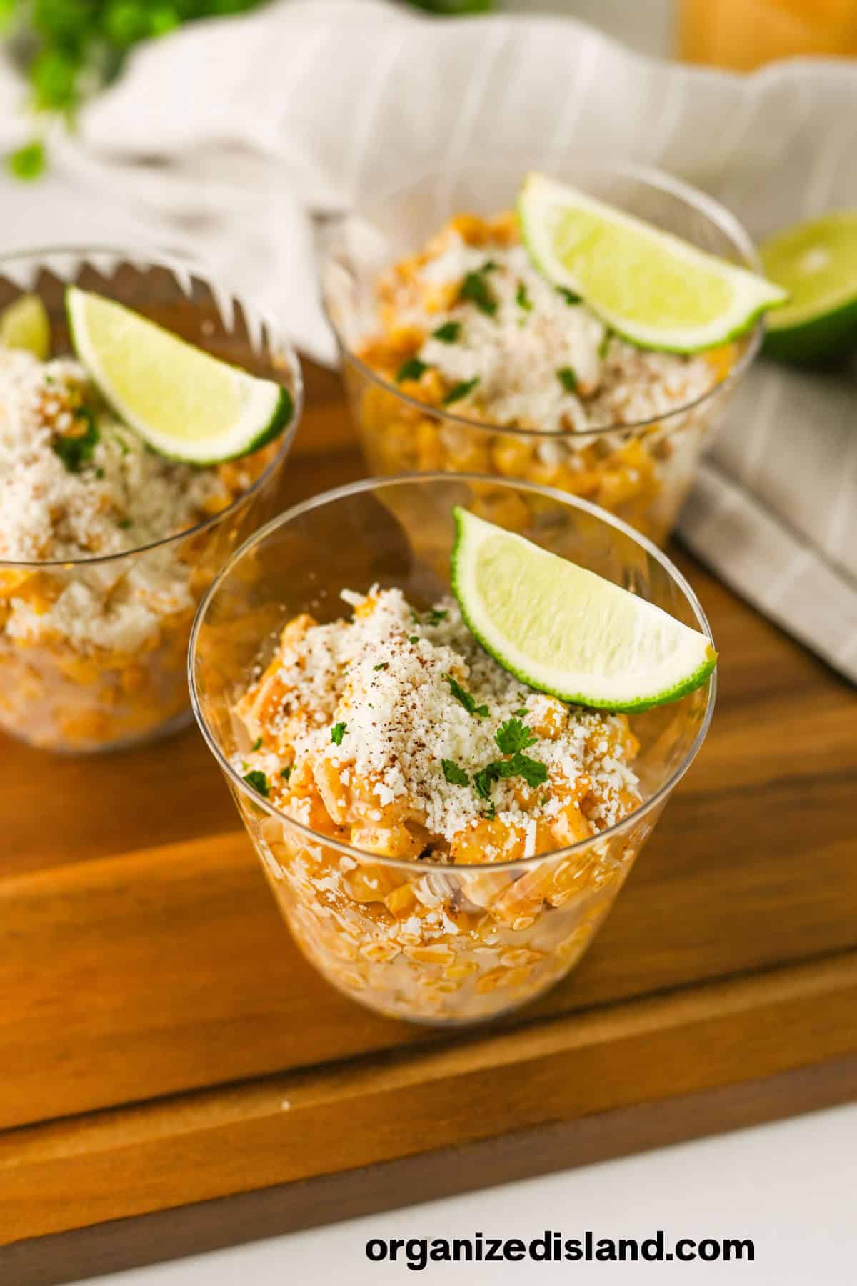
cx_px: 428
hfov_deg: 27.0
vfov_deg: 39.6
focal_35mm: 50
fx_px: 1785
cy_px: 643
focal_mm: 50
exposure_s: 1/100
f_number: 4.5
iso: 160
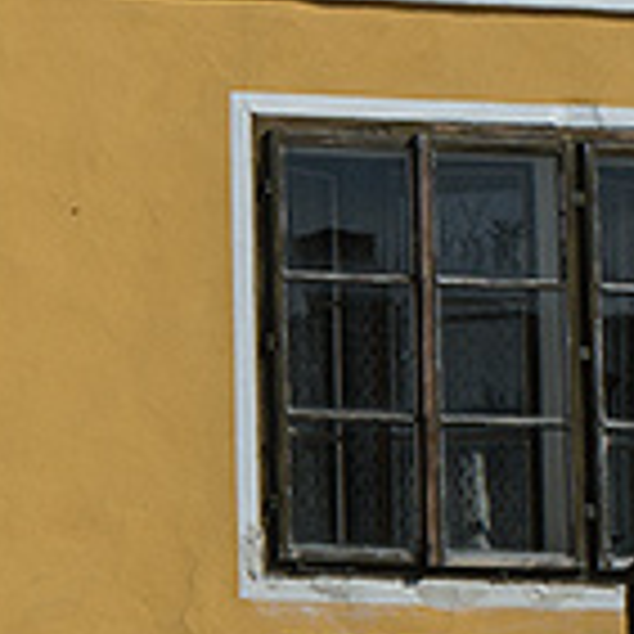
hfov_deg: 6.5
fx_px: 5242
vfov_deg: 6.9
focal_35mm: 253
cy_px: 391
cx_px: -967
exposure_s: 1/125
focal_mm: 35
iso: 200
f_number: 13
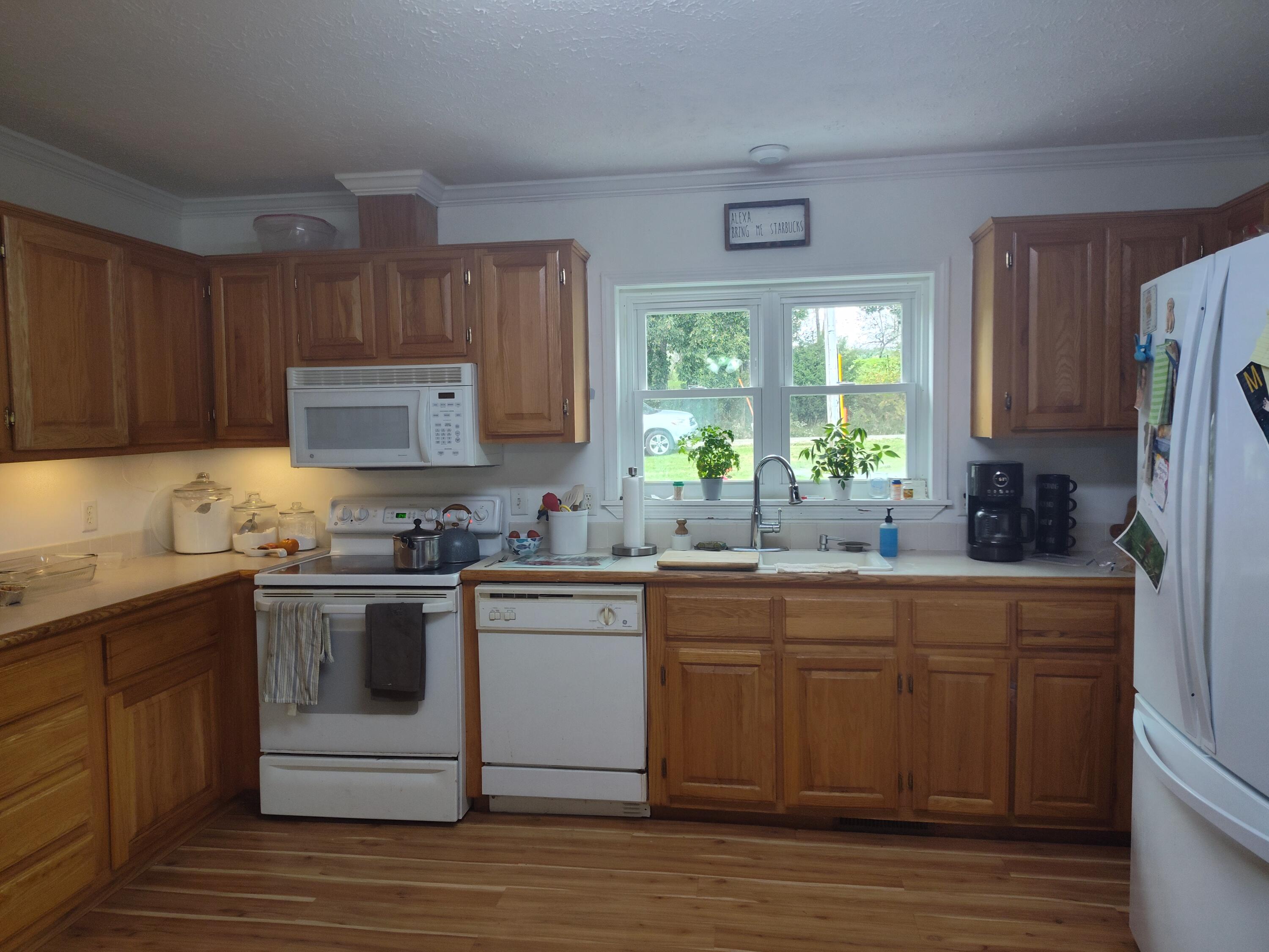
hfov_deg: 73.9
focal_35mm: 23
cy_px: 476
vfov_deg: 58.9
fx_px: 843
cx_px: 634
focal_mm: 5.56
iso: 497
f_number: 1.8
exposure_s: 1/120
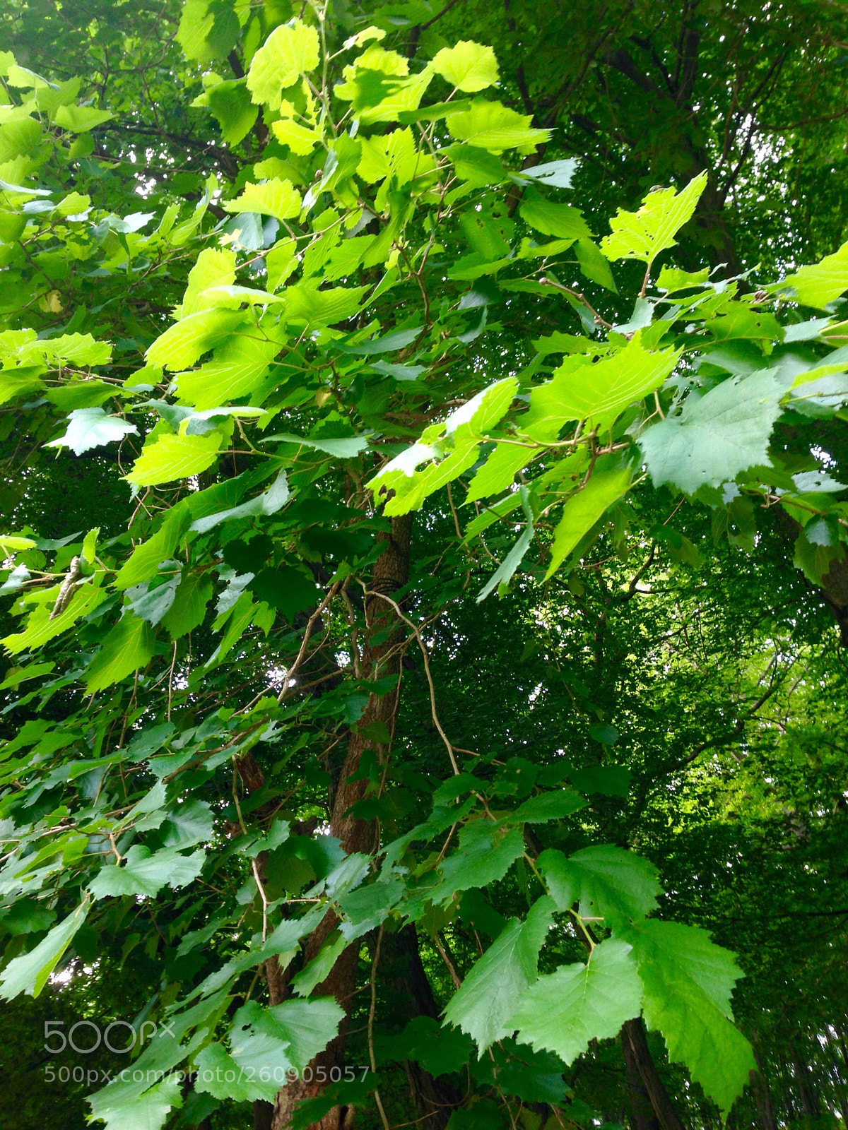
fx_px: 1078
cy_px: 565
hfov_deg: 42.9
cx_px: 424
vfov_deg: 55.4
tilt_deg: +51.5
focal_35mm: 33
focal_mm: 4.12
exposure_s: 1/30
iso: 50
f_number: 2.4
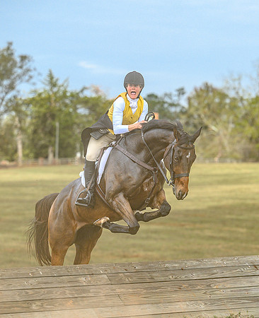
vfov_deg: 8.4
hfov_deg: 6.8
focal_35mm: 228
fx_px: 2165
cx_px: 163
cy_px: 172
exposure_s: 1/1000
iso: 400
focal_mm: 135
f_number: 3.5
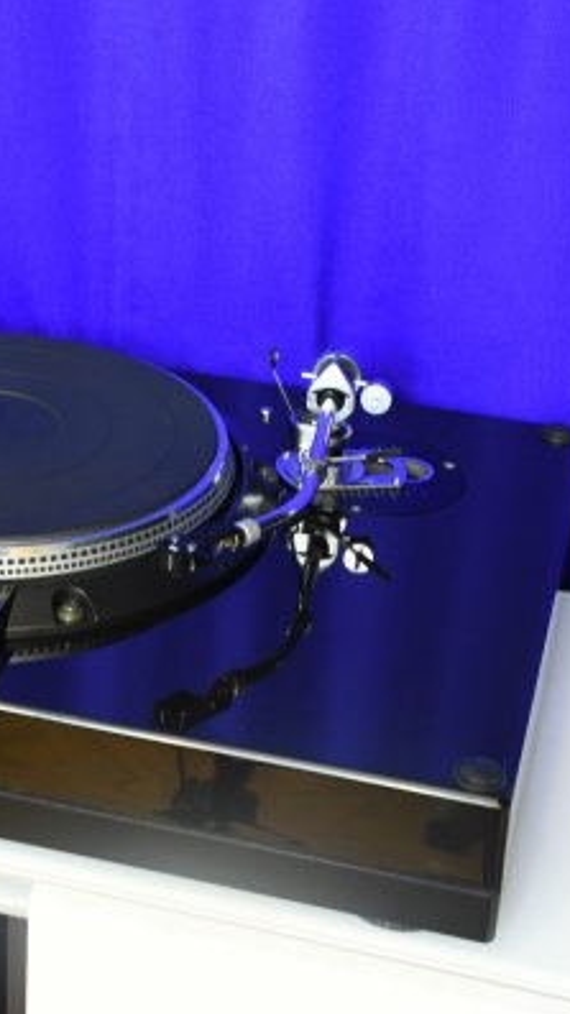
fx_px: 2044
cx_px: 102
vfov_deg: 27.9
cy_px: 506
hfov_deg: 15.8
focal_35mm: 76
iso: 100
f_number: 11
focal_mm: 32
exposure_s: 2
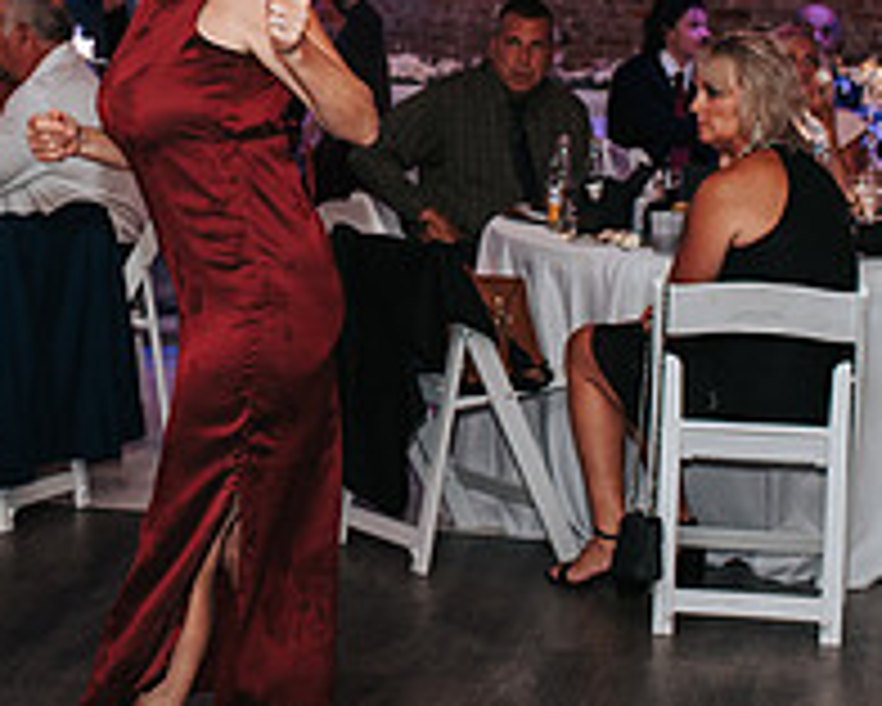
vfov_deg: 14.5
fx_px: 2768
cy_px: 133
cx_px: 92
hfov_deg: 17.8
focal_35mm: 106
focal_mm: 35
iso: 1000
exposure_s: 1/200
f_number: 2.8
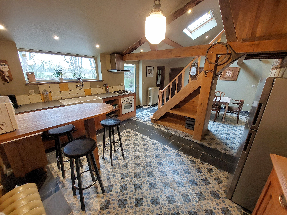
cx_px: 144
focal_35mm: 13
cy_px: 108
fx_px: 108
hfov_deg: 106.2
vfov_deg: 89.9
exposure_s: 1/33
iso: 320
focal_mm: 1.74
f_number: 2.2
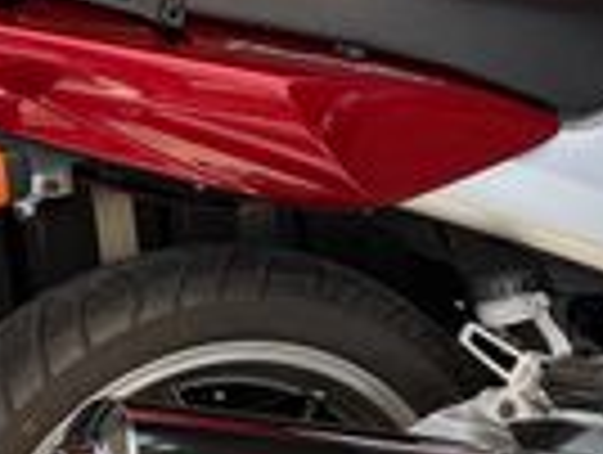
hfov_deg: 22.7
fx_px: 1466
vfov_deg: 17.6
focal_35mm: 84
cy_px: 270
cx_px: 536
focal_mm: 6.76
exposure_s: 1/293
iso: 100
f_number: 1.78
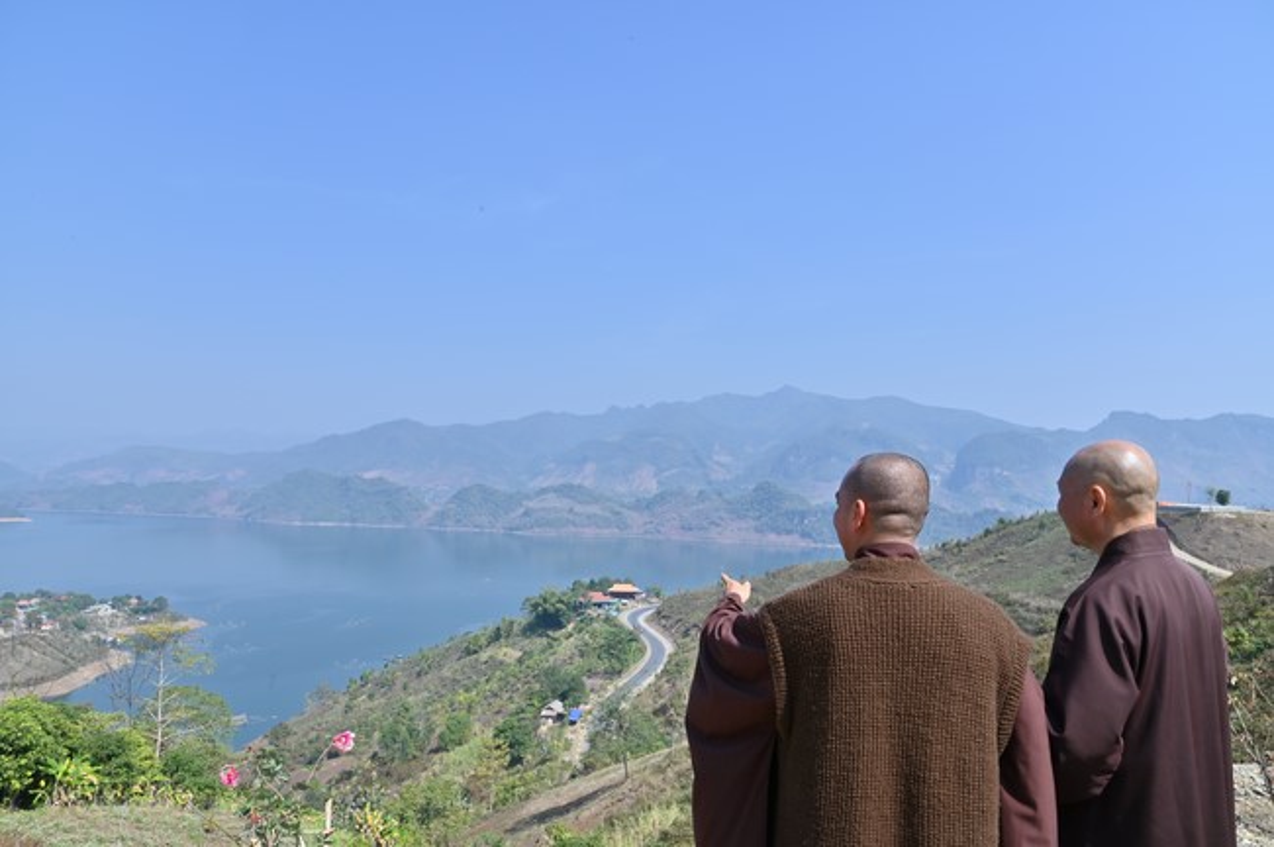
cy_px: 424
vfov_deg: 53.0
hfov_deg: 73.8
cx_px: 637
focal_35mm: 24
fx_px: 848
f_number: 18
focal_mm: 24
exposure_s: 1/80
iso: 100
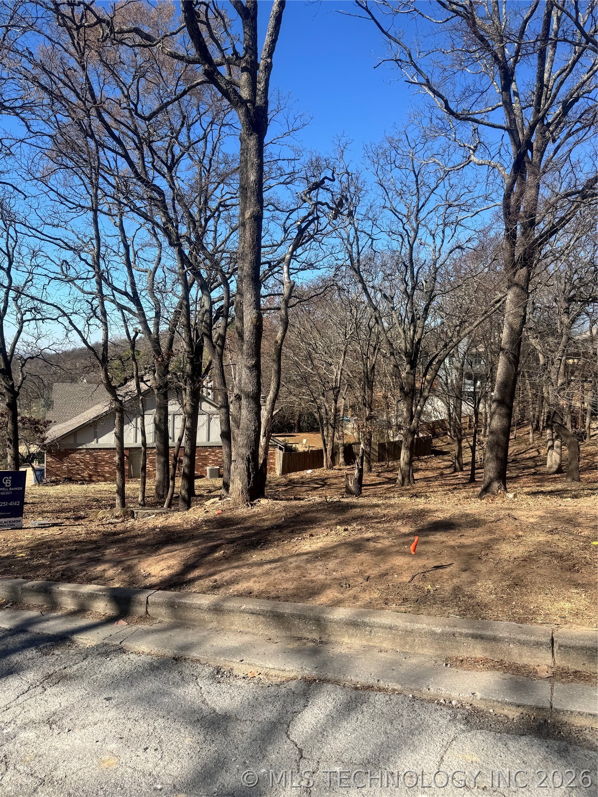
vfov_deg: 71.6
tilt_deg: -4.2
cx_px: 299
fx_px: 553
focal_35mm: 24
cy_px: 398
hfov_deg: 56.8
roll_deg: -1.8
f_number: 1.78
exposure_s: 1/3247
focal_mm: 6.76
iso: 80
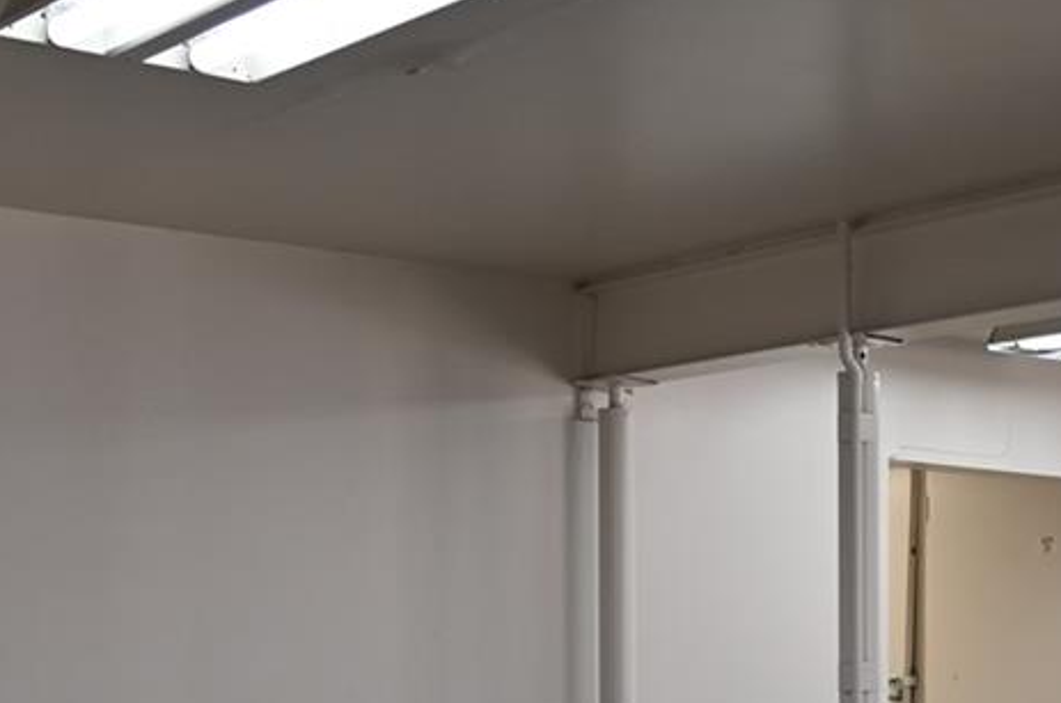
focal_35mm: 83
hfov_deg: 23.8
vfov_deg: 16.0
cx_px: 983
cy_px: 725
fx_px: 2442
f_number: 4
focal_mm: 24
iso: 500
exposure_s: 1/125
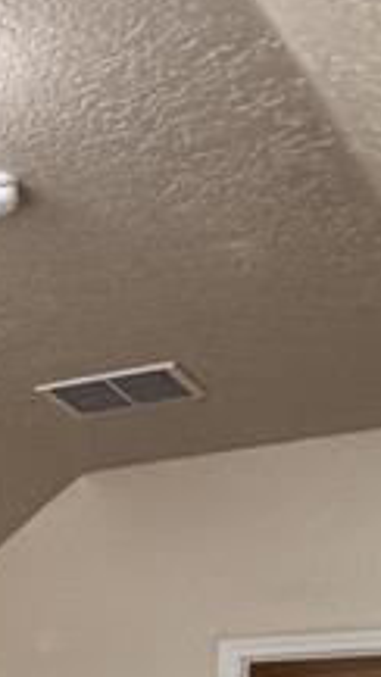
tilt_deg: -1.7
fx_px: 1617
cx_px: -743
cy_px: 902
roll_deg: -1.0
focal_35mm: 90
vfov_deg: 21.3
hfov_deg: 10.1
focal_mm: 2.22
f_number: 2.2
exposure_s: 1/120
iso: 250
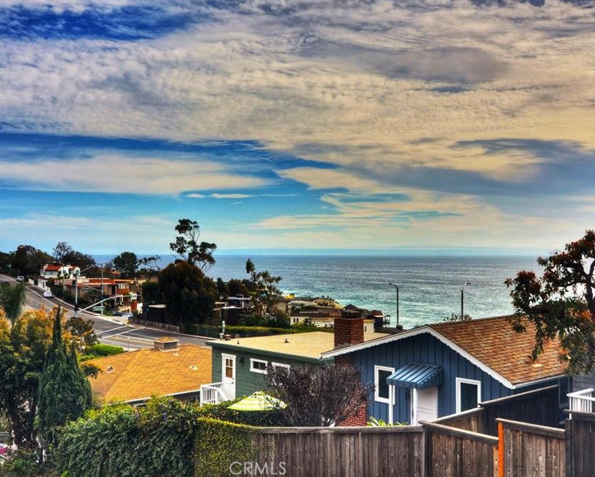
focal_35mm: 41
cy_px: 238
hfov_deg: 44.7
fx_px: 722
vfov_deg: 36.5
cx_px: 319
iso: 200
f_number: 8
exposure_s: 1/1000
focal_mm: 24
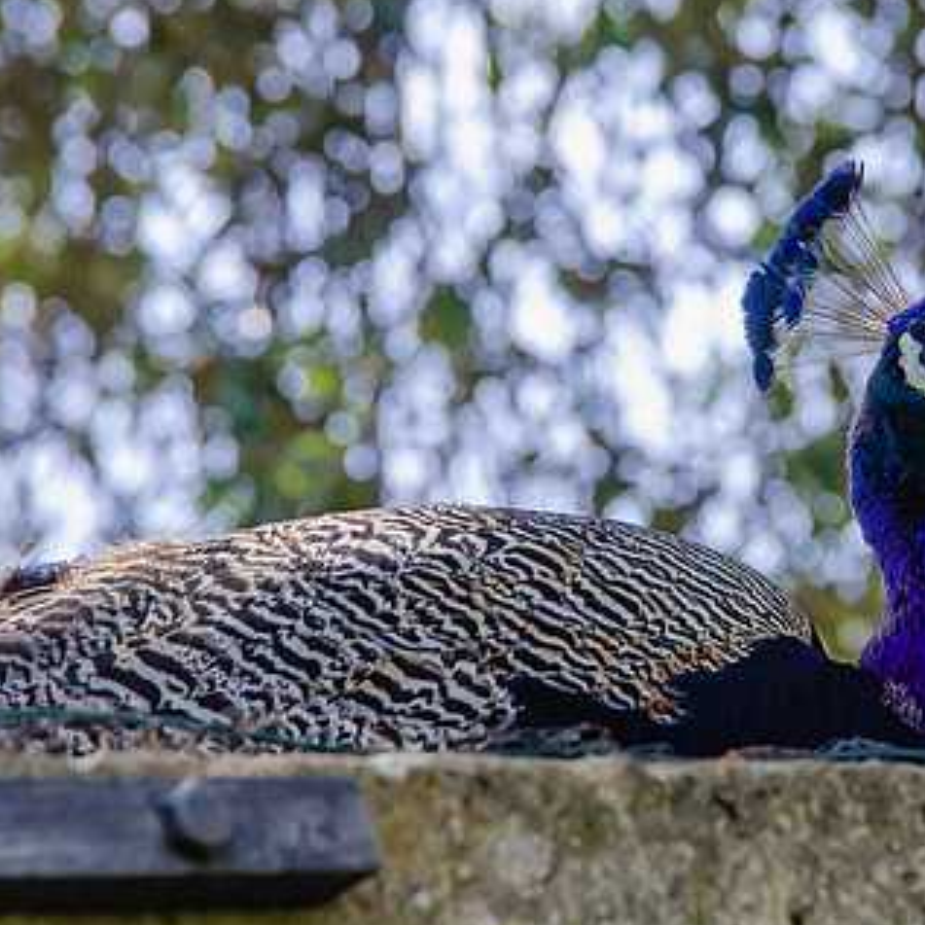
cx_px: 646
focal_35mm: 322
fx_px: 9735
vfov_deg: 5.4
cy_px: 344
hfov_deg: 5.4
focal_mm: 105
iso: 800
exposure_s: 1/640
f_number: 6.3
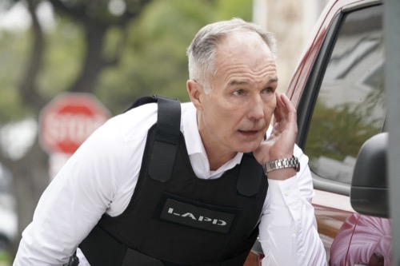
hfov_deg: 5.6
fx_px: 4076
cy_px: 133
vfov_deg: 3.7
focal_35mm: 367
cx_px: 200
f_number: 10
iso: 4000
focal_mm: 367
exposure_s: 1/400
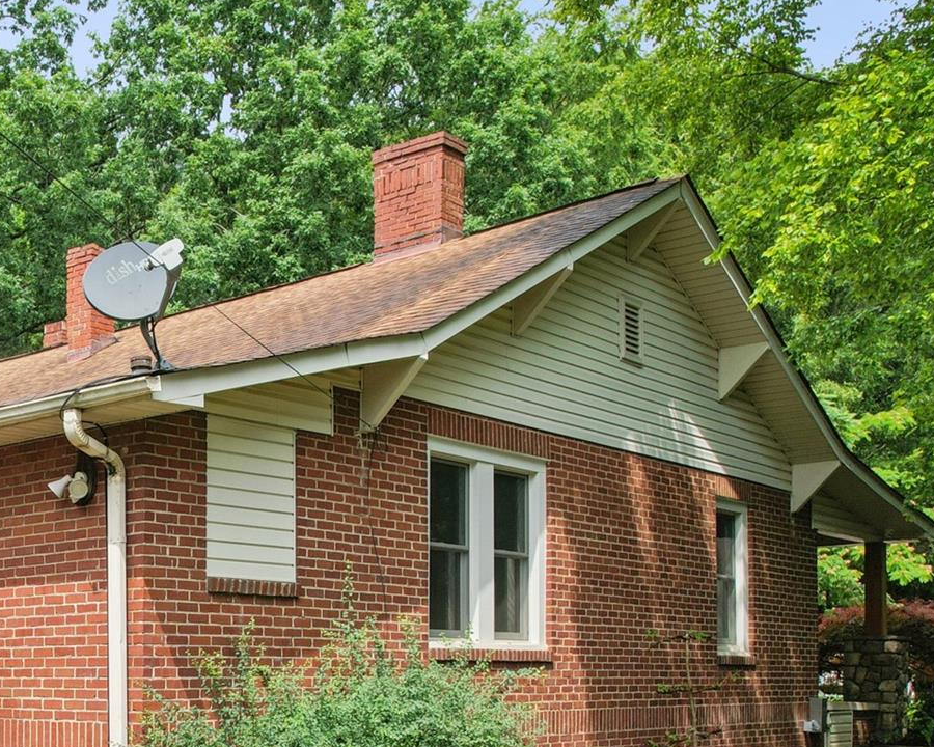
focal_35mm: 47
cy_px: 656
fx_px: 1299
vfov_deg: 30.8
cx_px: -7
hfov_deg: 35.6
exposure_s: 1/160
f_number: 2.8
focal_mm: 8.4
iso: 110
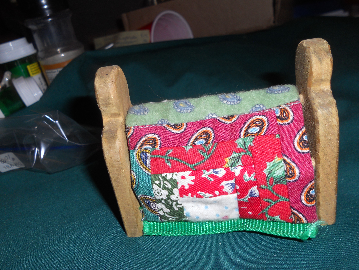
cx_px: 180
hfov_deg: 56.8
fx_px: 332
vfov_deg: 44.2
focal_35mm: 32
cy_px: 135
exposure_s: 1/25
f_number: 8.8
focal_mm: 5.8
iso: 80
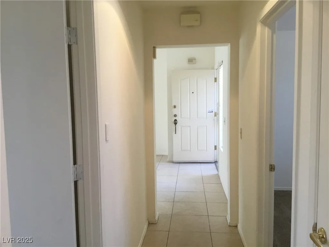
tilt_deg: -3.4
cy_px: 124
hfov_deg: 58.4
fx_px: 295
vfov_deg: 45.4
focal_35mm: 31
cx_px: 164
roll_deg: +0.4
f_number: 2.4
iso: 64
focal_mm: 3.3
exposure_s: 1/30
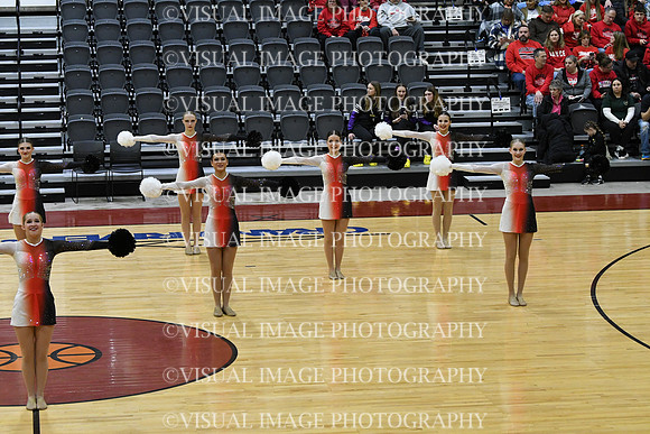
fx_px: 1896
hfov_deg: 19.5
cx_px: 325
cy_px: 217
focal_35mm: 105
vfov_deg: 13.0
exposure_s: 1/400
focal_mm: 70
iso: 4000
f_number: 4
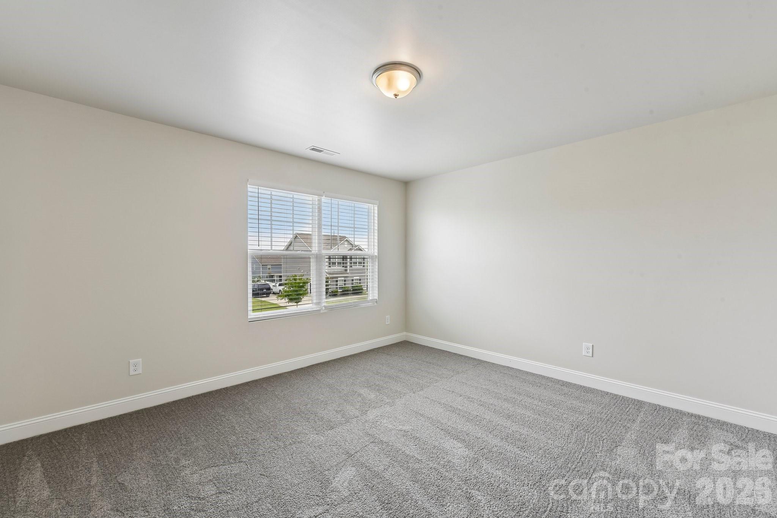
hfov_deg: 100.4
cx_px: 388
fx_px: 324
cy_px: 259
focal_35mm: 15
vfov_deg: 77.3
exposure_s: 1/25
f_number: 11
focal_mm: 15
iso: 200
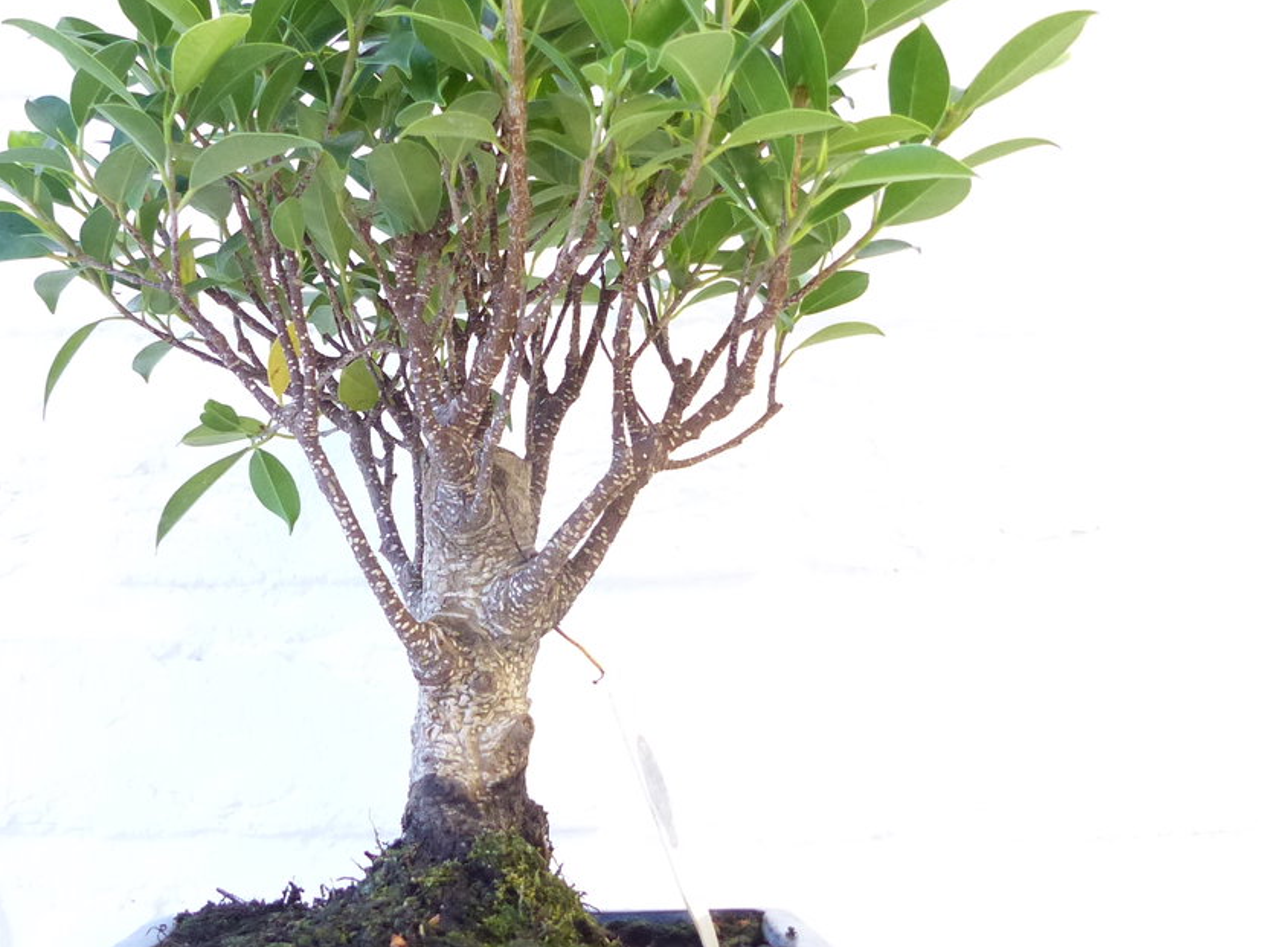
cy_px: 522
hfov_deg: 33.0
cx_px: 462
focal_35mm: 58
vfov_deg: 25.2
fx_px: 2116
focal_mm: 5.5
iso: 400
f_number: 2.8
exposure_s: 1/50
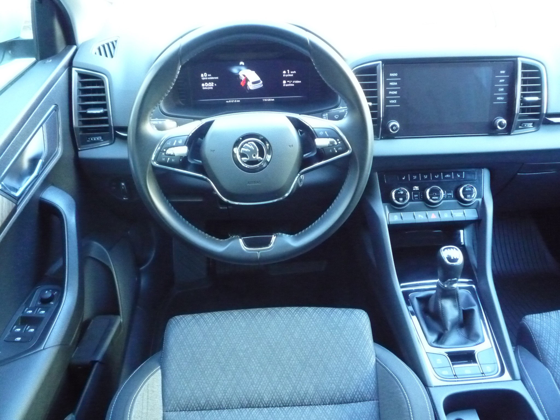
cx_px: 280
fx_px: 485
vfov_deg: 46.8
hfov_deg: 60.0
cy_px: 210
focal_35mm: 30
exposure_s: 1/13
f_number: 3.3
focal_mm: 5.2
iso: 800
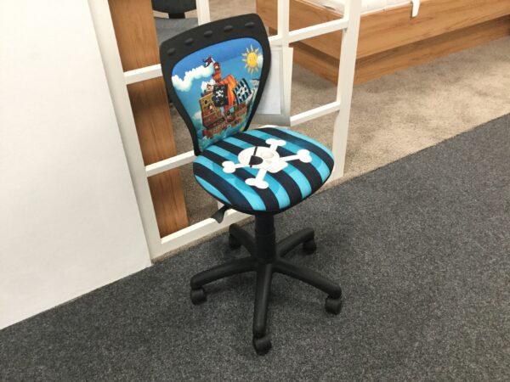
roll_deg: +1.8
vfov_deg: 45.4
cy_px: 191
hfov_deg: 58.4
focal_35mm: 31
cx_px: 255
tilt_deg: -37.4
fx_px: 457
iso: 160
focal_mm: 3.3
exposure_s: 1/33
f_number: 2.4
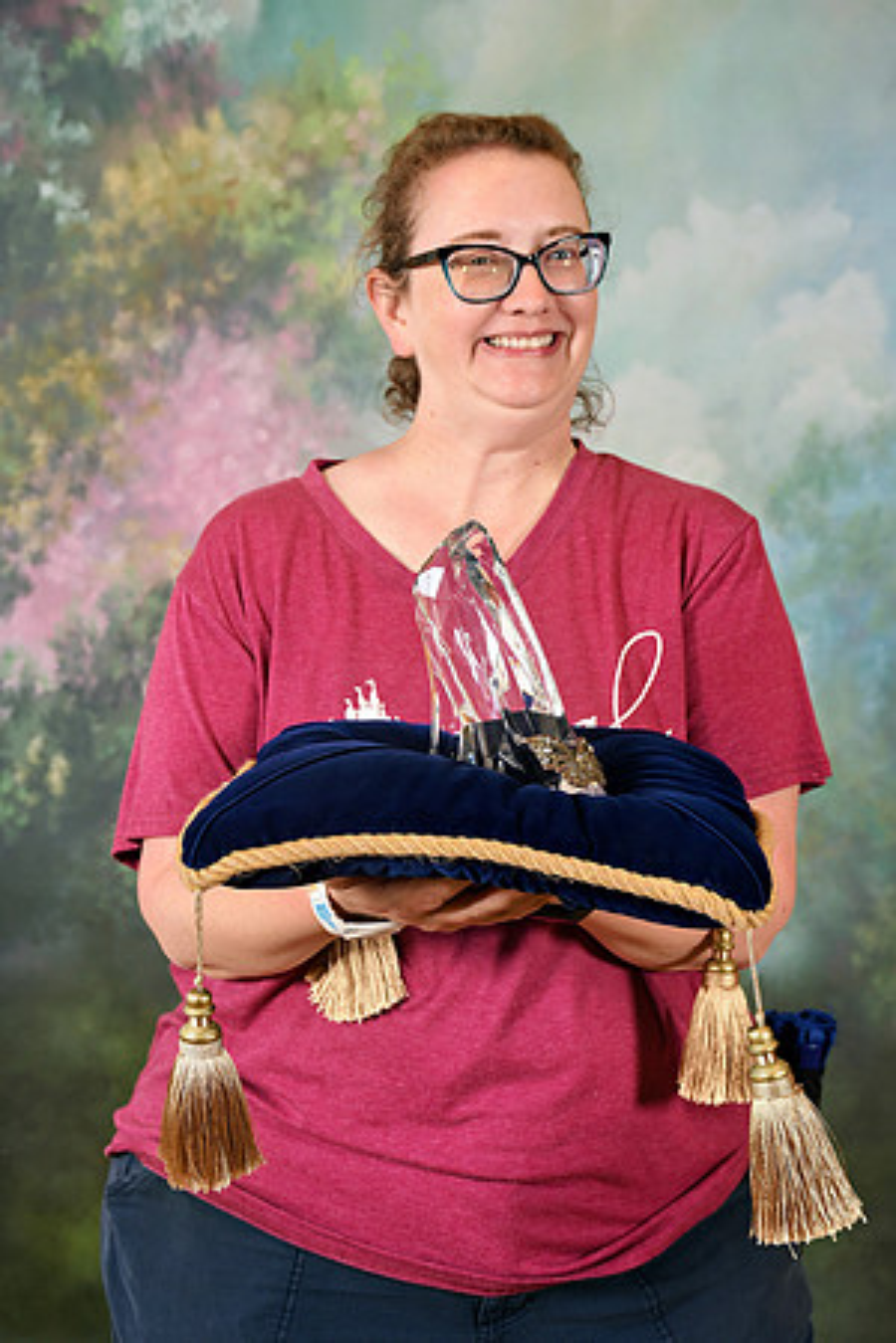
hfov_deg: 20.3
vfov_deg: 30.1
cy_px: 672
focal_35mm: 67
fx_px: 2501
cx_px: 448
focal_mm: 45
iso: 400
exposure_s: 1/125
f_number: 6.3
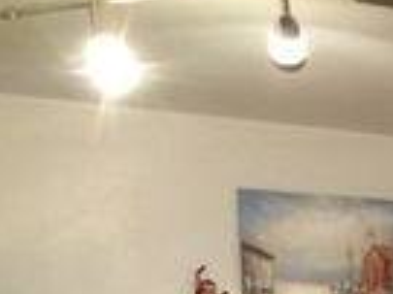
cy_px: 635
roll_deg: -0.3
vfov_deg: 9.5
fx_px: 1622
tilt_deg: -6.9
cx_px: 680
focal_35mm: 143
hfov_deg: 12.7
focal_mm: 4.15
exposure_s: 1/30
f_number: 2.2
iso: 250
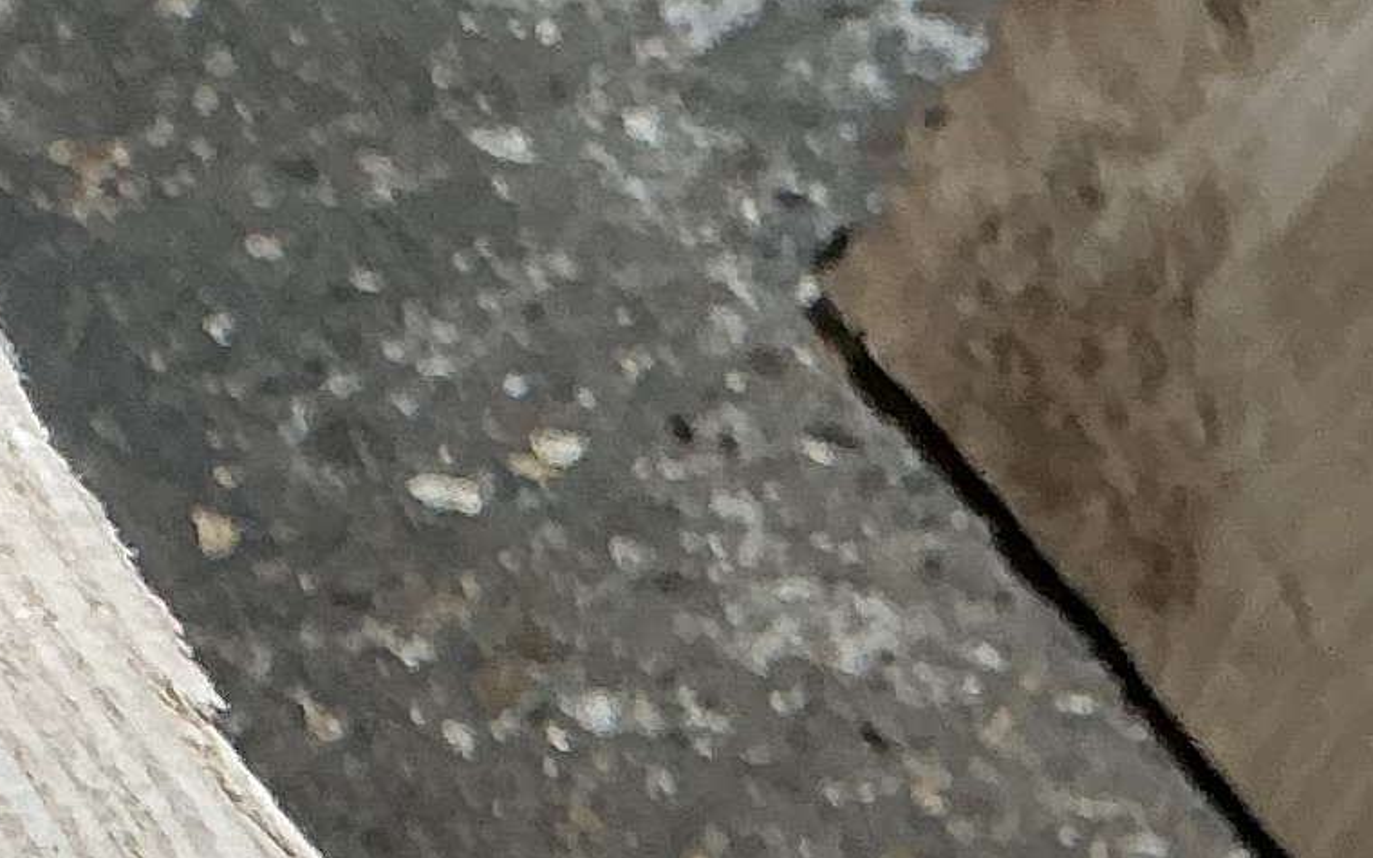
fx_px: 6099
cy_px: 1340
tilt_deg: -46.9
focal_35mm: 163
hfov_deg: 10.9
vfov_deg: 7.9
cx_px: -1937
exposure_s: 1/50
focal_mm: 3
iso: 50
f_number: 1.8
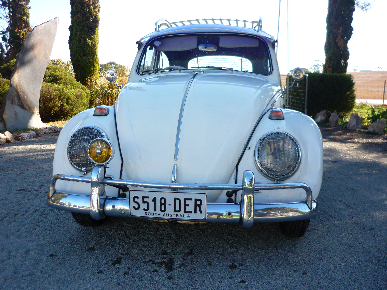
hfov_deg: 55.4
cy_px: 145
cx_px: 194
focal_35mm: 33
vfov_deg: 42.9
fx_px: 369
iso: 100
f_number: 2.8
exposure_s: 1/400
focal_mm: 5.5
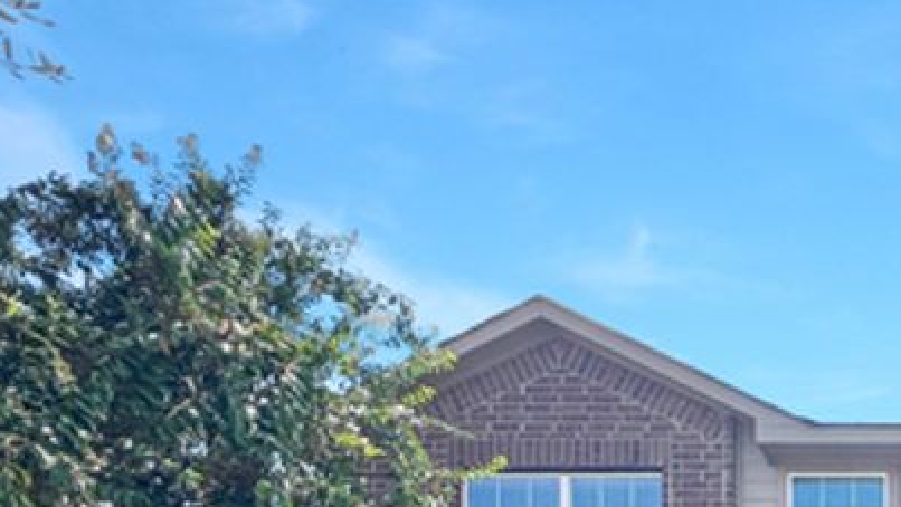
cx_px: 1046
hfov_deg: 41.0
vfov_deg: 24.6
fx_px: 860
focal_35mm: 36
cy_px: 779
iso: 32
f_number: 1.8
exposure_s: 1/750
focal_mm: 1.57
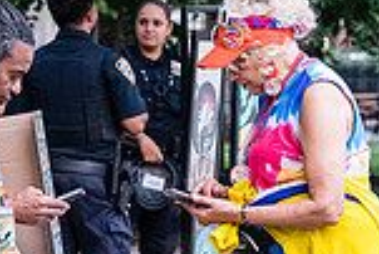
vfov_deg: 3.9
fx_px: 3678
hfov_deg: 5.9
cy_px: 86
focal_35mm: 349
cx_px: 180
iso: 5000
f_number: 3.5
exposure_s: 1/160
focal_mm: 70
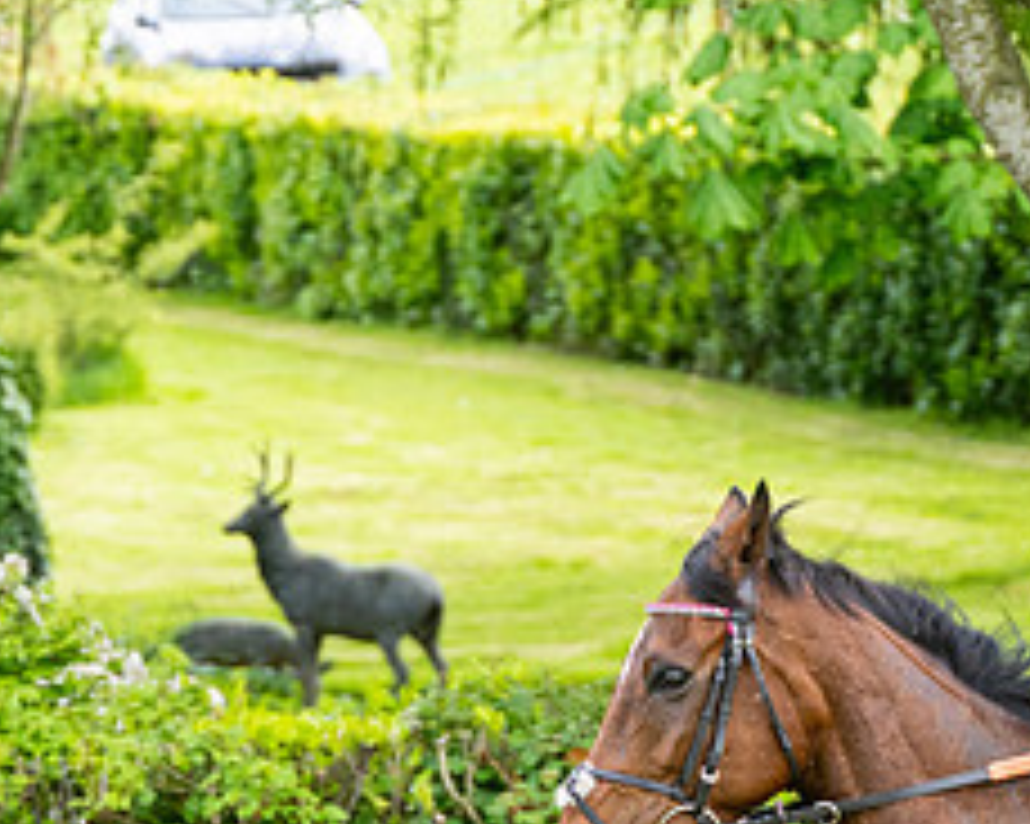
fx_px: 10970
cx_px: 1398
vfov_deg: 4.3
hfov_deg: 5.3
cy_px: 855
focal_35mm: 360
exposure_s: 1/1000
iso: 400
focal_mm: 98
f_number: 4
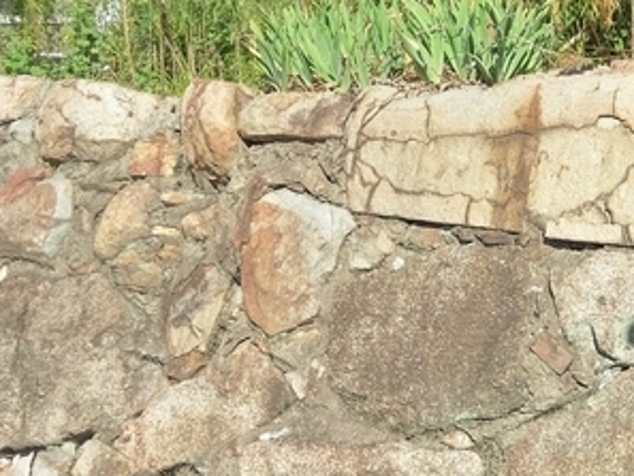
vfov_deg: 21.0
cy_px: 224
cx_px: 514
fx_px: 1283
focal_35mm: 70
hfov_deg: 27.2
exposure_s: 1/873
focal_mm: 4.58
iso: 100
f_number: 1.8
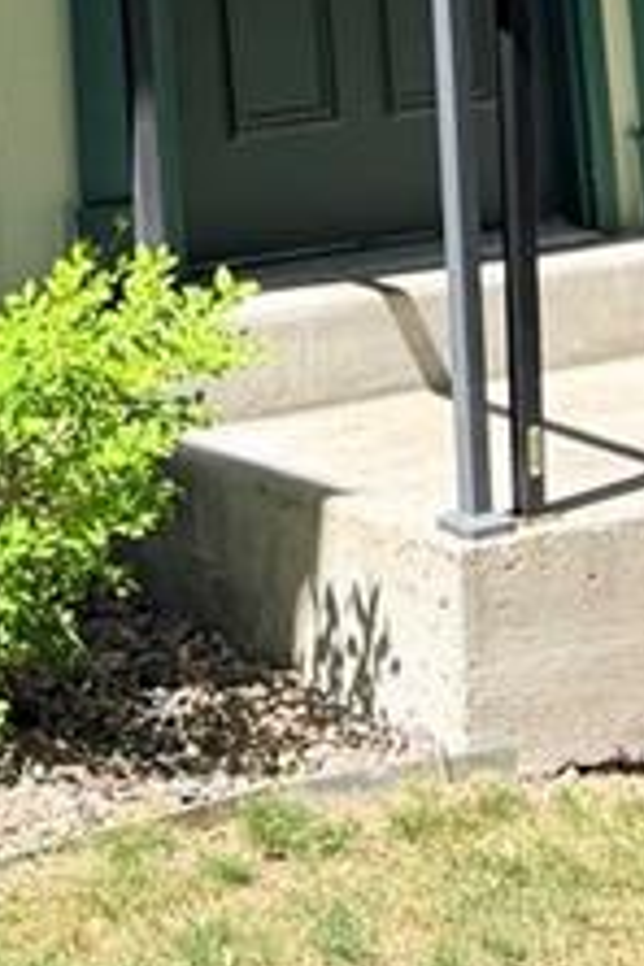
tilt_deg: +12.8
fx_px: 3622
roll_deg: +2.9
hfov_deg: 10.1
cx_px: 131
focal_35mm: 135
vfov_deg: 12.9
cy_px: -1062
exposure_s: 1/1618
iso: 80
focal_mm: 6.76
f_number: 1.78
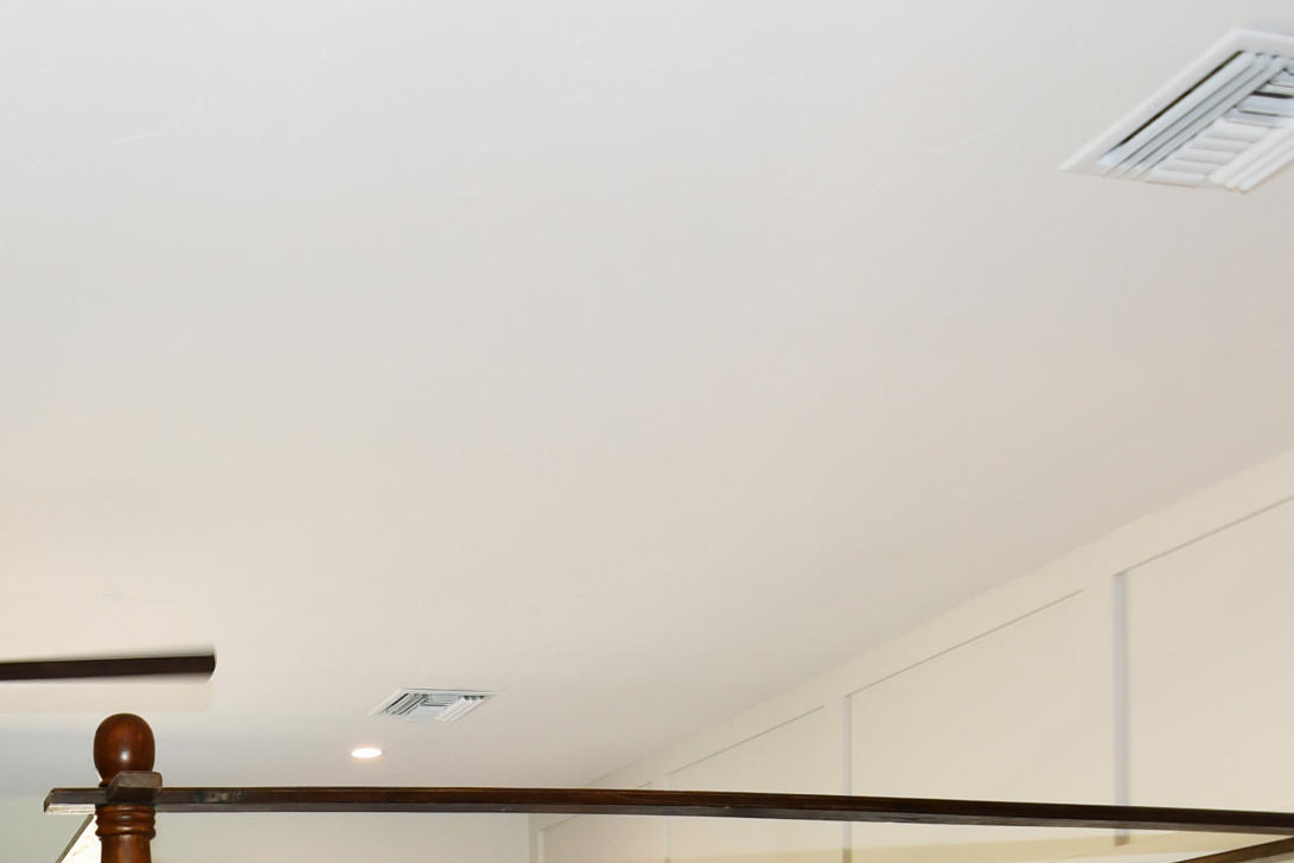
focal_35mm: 44
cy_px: 1141
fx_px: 1581
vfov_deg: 25.8
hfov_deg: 40.0
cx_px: 52
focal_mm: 11
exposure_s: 1/80
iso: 200
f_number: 4.5
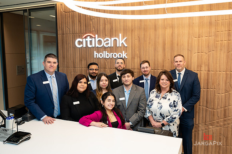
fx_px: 202
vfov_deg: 41.7
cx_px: 122
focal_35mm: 31
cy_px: 73
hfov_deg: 59.6
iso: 640
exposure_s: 1/200
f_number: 5
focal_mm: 29.5
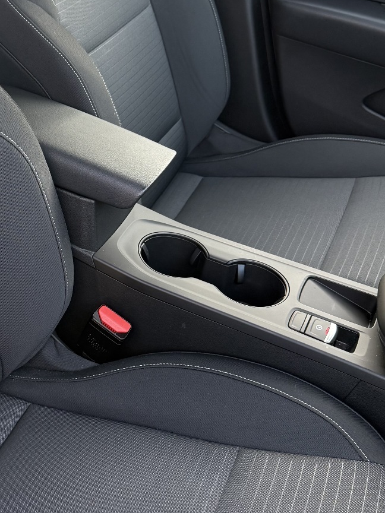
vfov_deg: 38.0
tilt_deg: -33.8
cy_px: 195
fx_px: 741
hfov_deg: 27.6
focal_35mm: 50
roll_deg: -1.2
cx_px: 11
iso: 200
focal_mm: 6.76
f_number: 1.78
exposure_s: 1/141
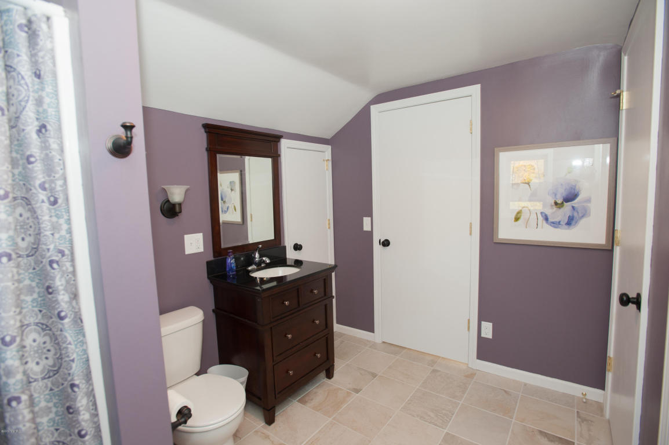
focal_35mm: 17
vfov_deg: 70.4
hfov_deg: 93.3
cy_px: 222
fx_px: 316
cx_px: 334
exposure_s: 1/60
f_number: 5.6
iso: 800
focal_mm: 17
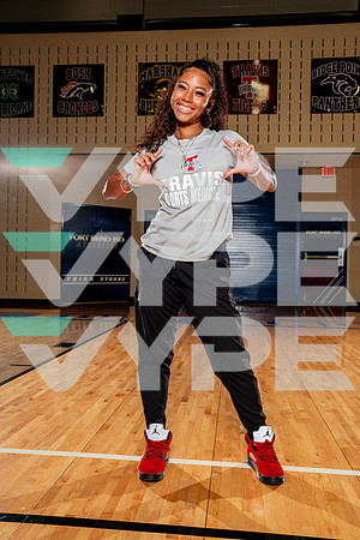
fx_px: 510
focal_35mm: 34
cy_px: 270
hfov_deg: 38.9
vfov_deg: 55.8
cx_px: 180
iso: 200
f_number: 5.6
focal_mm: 34
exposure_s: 1/250
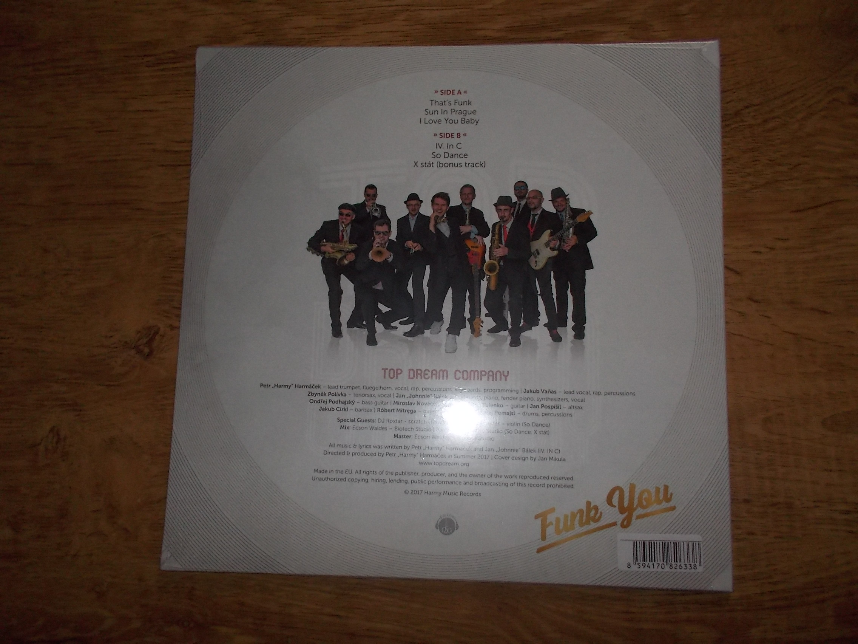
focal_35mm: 29
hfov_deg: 61.7
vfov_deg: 48.2
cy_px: 322
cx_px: 429
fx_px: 719
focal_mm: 4.1
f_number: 3.3
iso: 200
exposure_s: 1/30
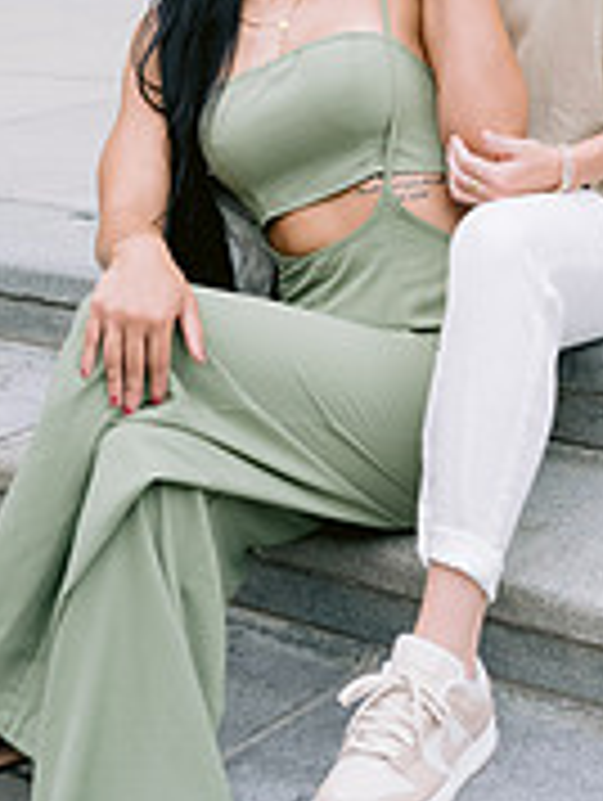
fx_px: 1970
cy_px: 72
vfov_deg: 22.4
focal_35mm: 85
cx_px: 369
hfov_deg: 17.4
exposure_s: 1/640
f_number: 2.8
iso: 800
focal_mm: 35
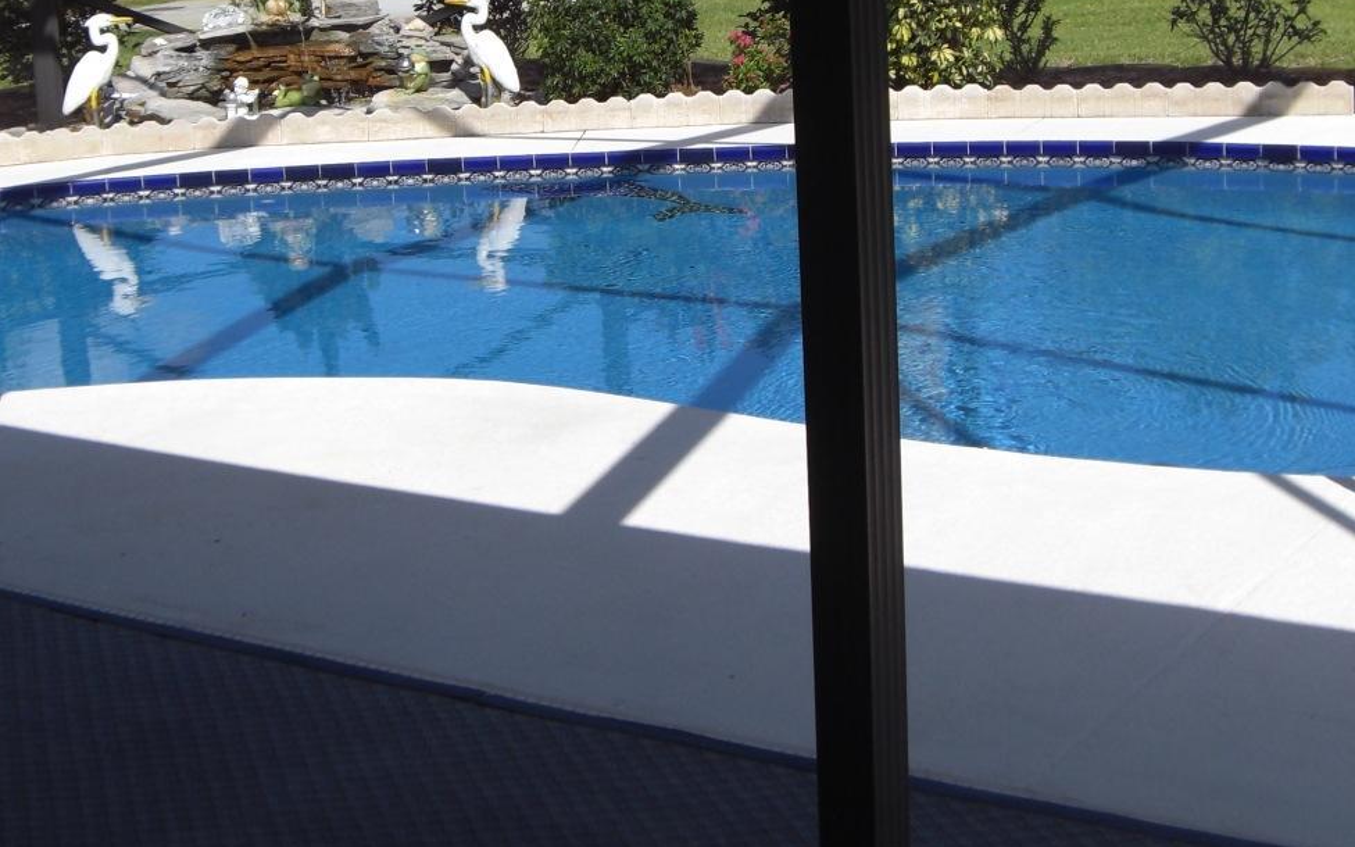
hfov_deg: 31.1
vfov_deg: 19.5
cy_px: 175
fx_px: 2437
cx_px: 655
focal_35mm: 66
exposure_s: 1/160
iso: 64
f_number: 8
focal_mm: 6.2
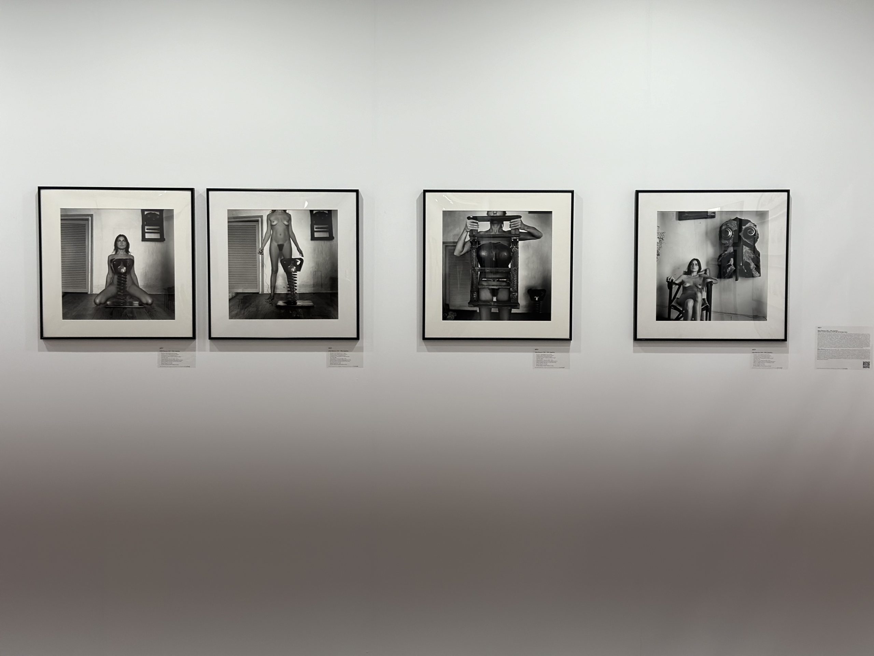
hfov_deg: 39.7
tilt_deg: -3.2
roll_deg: -0.1
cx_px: 437
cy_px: 328
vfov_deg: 30.3
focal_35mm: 48
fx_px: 1212
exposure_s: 1/255
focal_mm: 6.86
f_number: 1.78
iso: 80
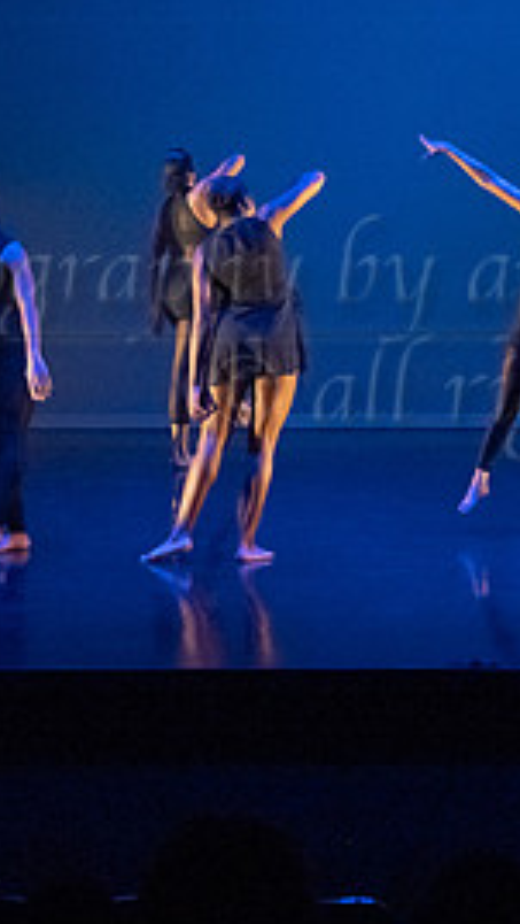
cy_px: 352
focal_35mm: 134
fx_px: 3281
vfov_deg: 16.0
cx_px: 595
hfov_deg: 9.0
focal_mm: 57
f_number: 3.2
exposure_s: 1/250
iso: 4000
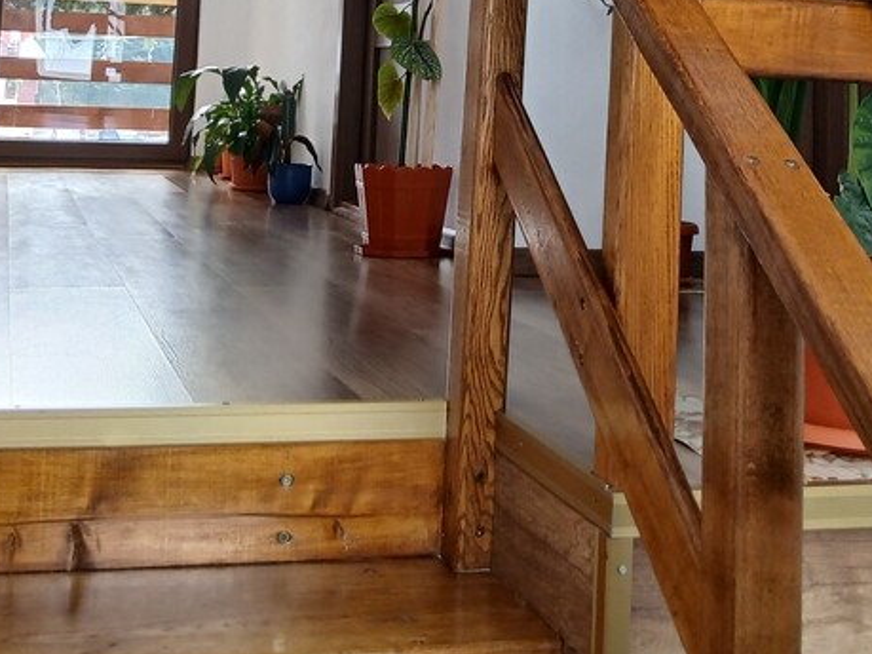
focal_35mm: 58
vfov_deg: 23.6
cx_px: 431
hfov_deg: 33.2
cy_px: -70
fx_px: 1461
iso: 80
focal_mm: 3.98
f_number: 1.8
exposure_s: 1/50
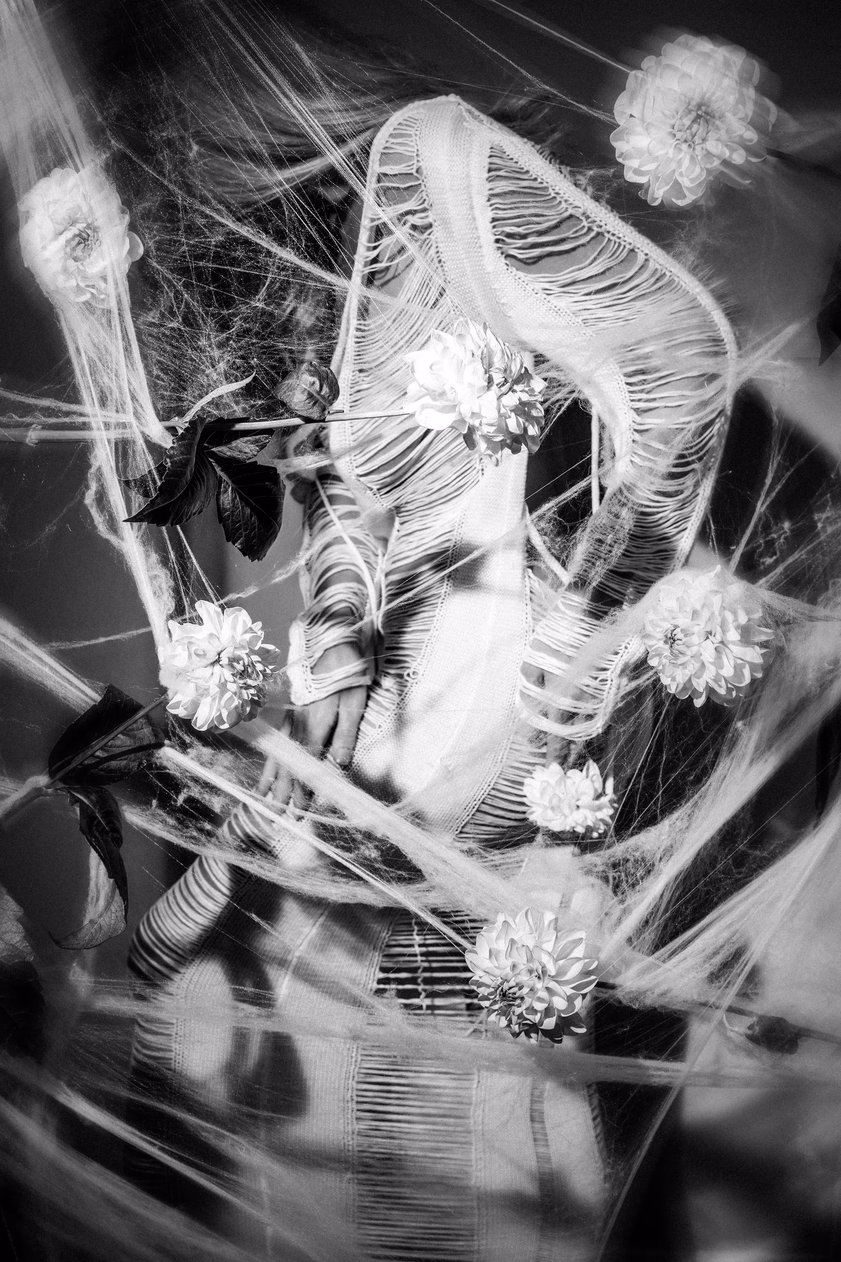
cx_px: 420
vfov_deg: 57.2
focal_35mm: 33
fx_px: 1156
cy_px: 631
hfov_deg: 40.0
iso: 400
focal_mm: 33
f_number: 6.3
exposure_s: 1/125
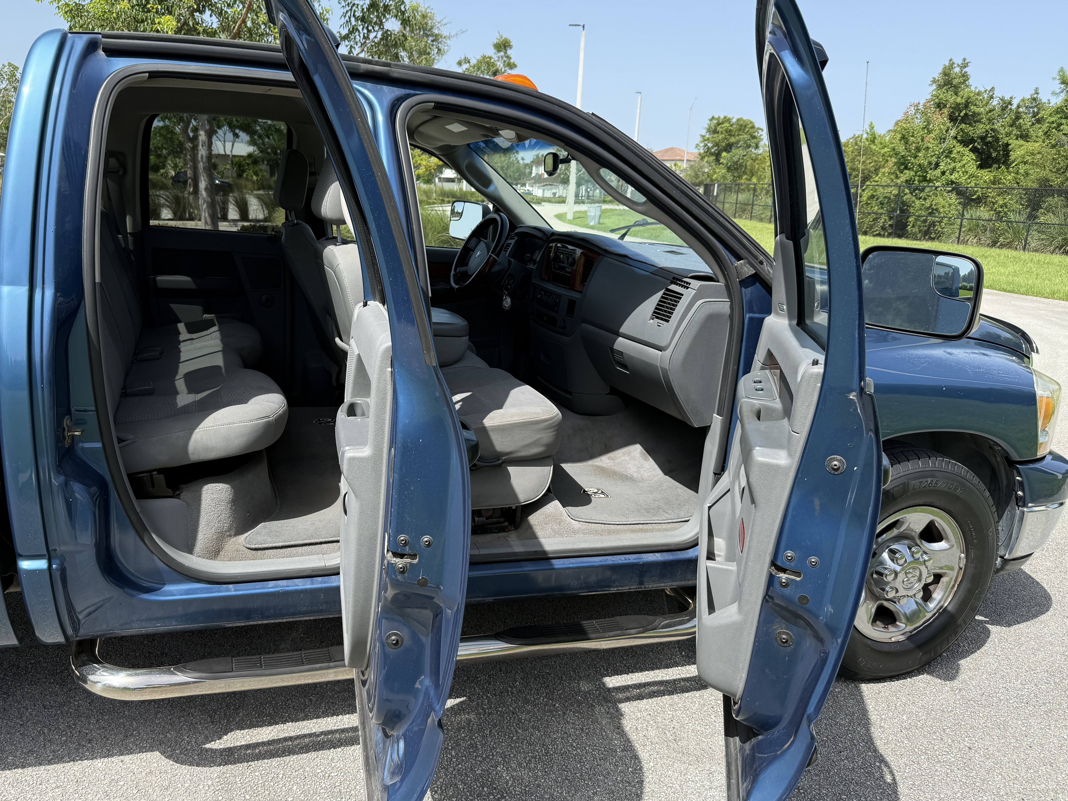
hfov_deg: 65.1
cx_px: 472
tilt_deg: -13.3
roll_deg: -2.1
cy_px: 392
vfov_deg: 51.4
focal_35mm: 27
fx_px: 833
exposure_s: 1/1653
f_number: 1.78
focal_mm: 6.76
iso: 80
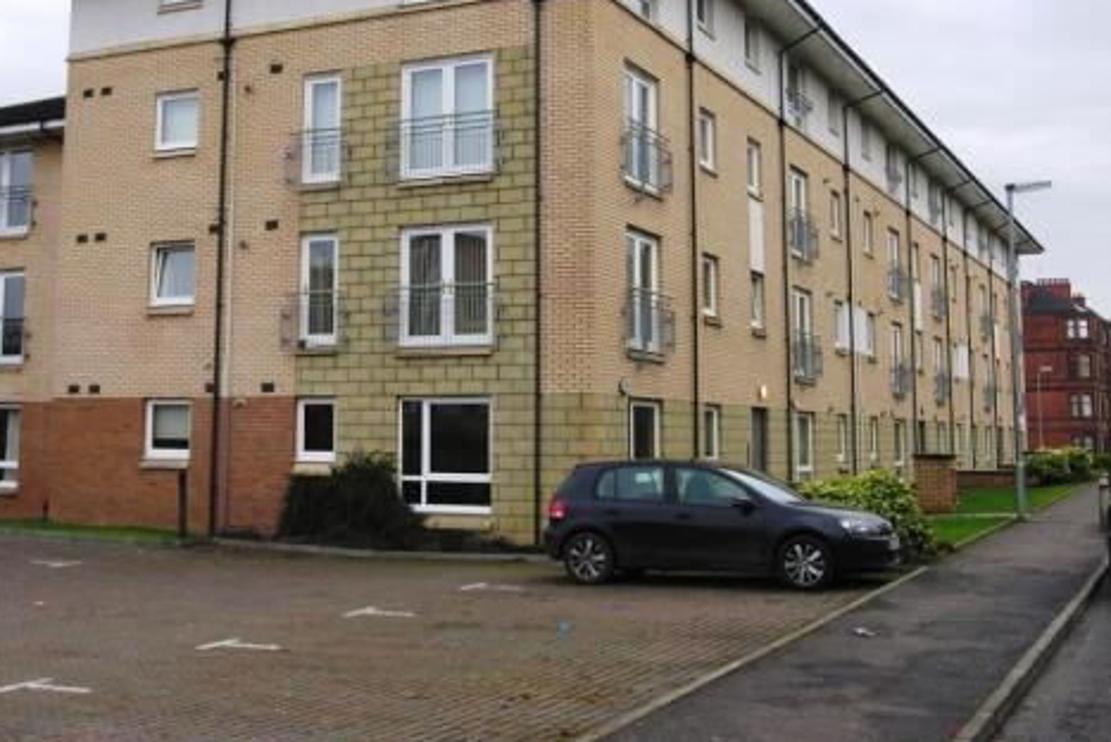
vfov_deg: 27.9
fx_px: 1482
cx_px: 451
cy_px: 227
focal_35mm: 48
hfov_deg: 40.9
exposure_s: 1/80.5
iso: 50
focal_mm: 9.3
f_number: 4.3
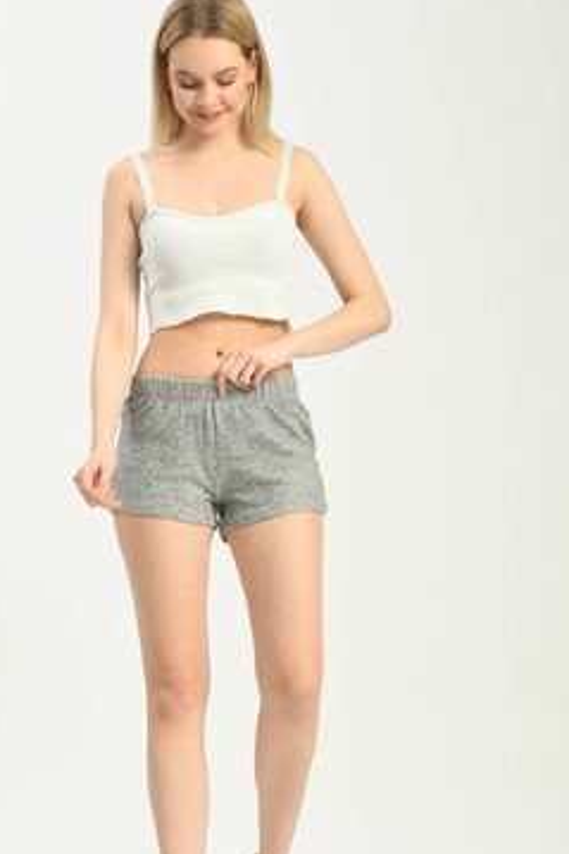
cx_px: 226
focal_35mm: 143
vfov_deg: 14.3
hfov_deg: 9.6
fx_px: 3393
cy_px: 519
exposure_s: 1/160
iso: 100
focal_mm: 95
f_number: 6.3
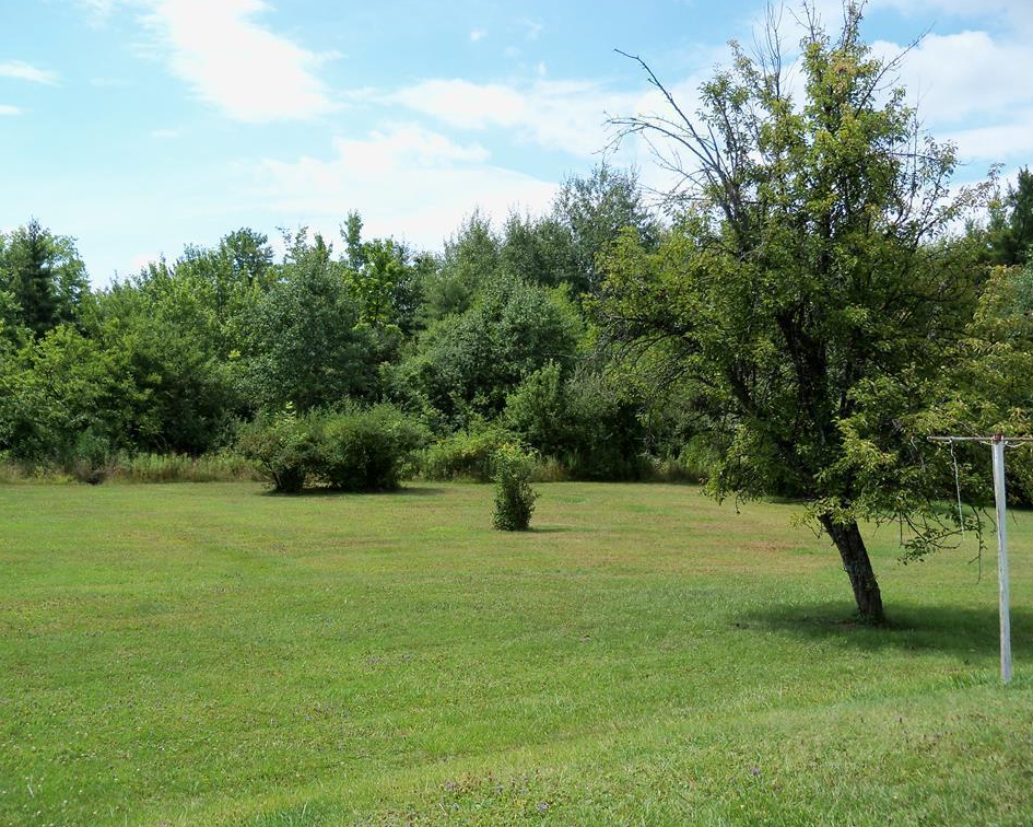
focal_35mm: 37
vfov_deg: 40.1
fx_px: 1131
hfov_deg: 49.1
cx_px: 489
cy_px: 409
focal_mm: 6.2
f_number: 3.5
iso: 80
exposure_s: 1/500
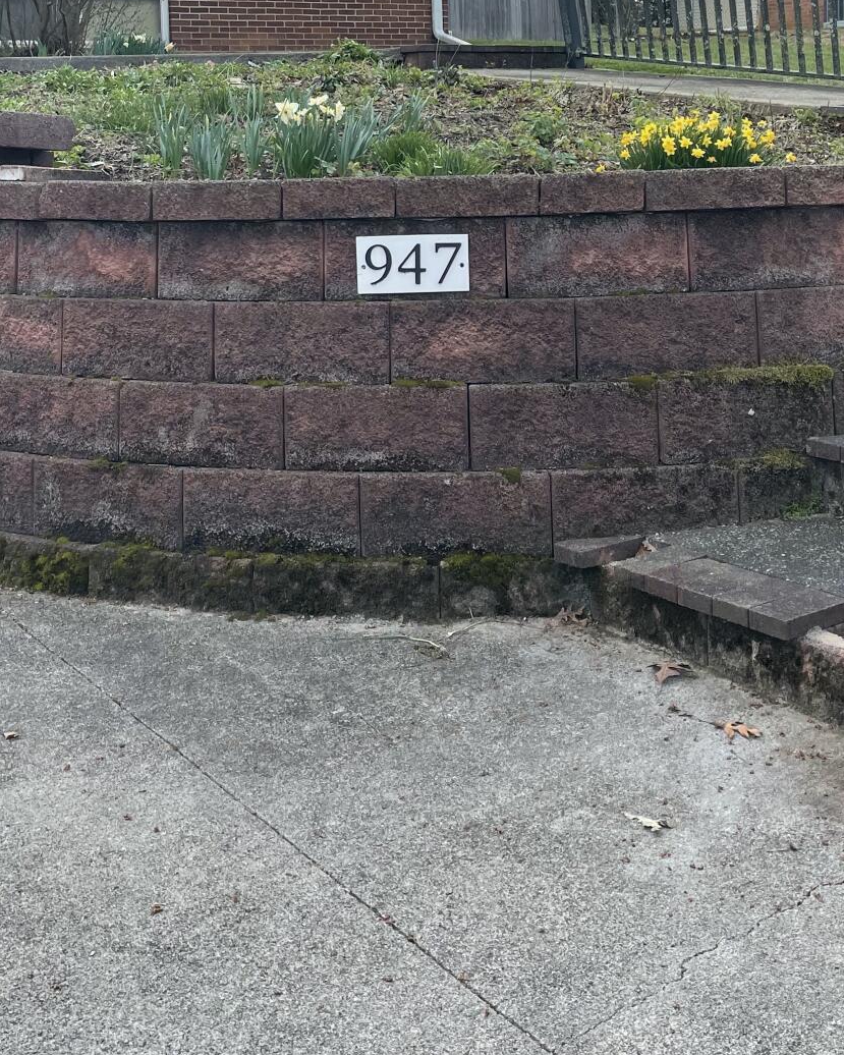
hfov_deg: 30.8
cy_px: 210
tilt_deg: -2.9
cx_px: 436
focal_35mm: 49
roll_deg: +1.4
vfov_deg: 36.7
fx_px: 1530
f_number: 1.6
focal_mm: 4.2
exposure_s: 1/1855
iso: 32
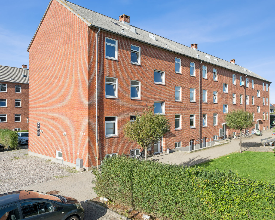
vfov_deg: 53.1
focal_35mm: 27
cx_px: 172
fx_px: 220
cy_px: 101
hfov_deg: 63.2
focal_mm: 22
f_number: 7.1
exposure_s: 1/1600
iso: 800
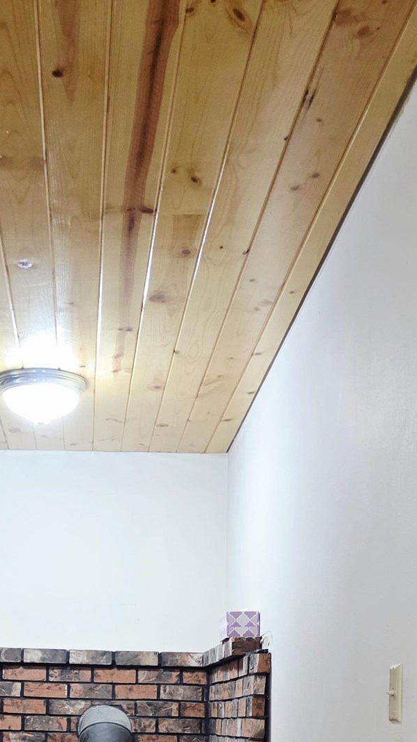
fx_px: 1062
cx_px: 129
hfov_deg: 22.1
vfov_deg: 34.7
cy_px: 757
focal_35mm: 54
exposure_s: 1/120
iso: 640
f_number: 1.7
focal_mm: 6.3
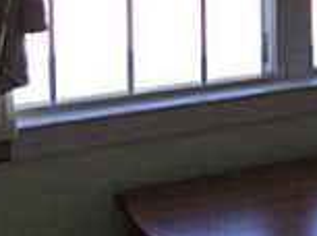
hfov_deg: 12.1
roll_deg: -0.8
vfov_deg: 9.4
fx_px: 1389
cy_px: -128
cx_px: 539
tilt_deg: -5.1
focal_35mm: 152
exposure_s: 1/65
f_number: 2.2
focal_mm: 4.15
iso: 32
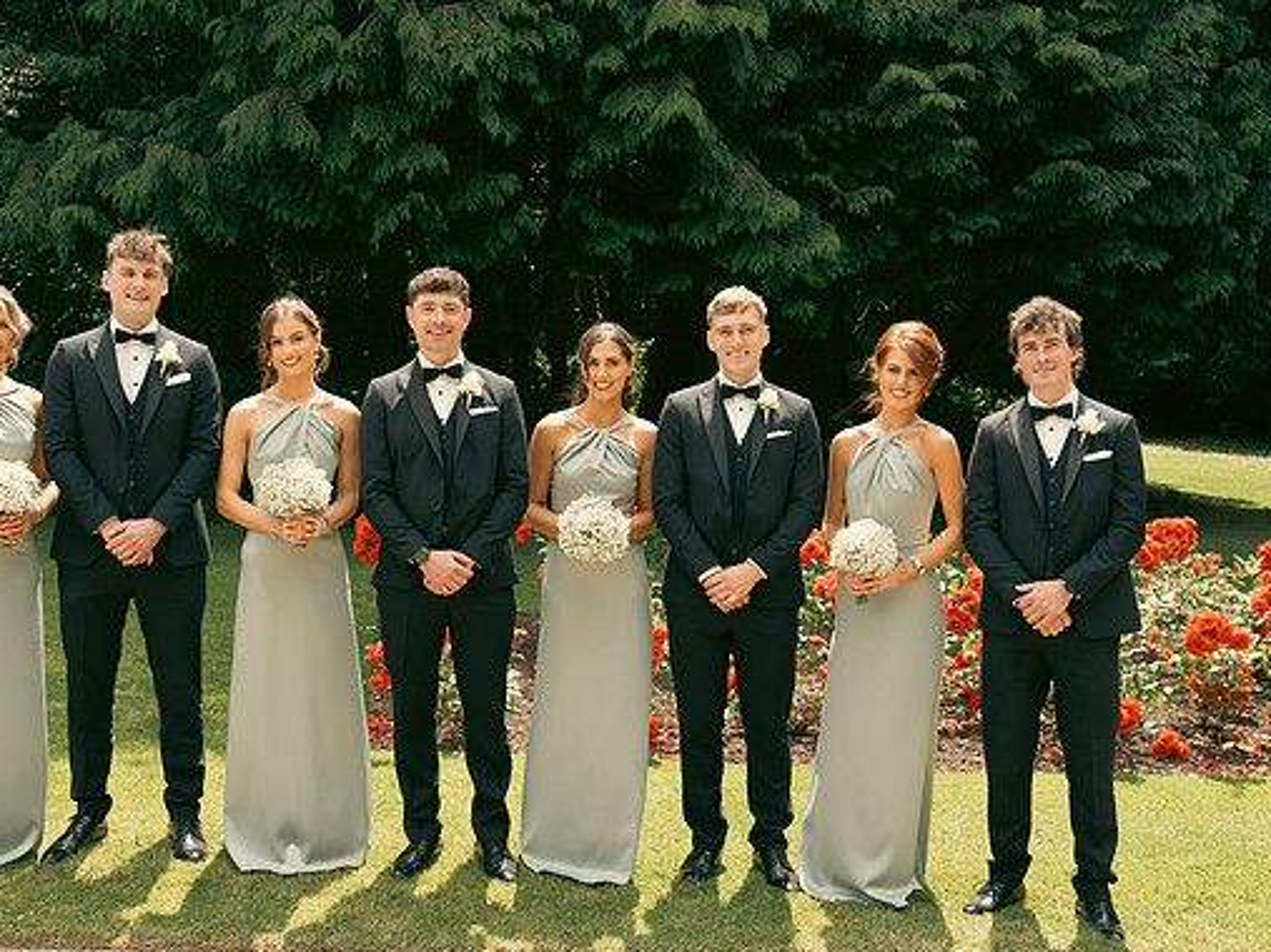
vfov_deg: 32.9
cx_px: 554
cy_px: 480
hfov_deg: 42.9
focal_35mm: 44
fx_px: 1615
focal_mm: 40
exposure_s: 1/160
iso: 50
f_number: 5
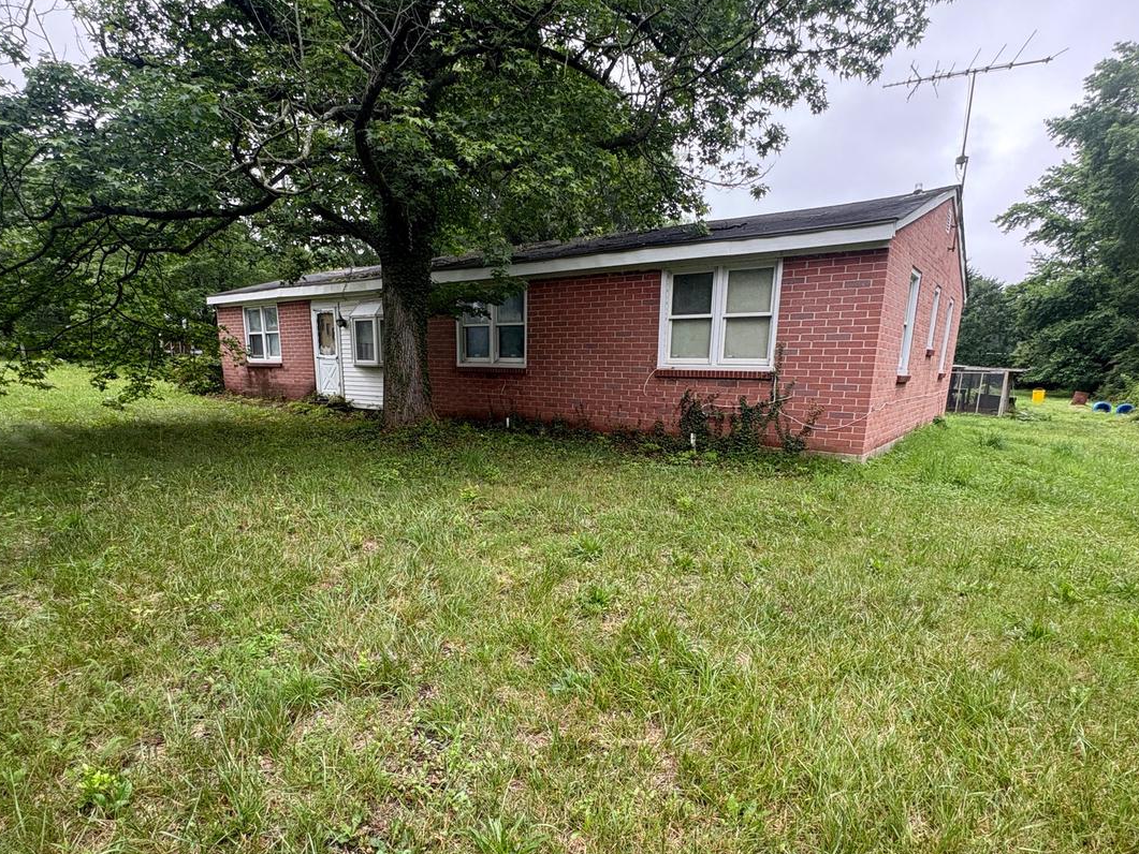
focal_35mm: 19
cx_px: 552
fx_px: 625
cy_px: 511
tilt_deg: -11.9
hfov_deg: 84.6
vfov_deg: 68.0
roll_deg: -1.4
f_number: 2.2
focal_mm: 2.22
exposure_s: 1/99
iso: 40
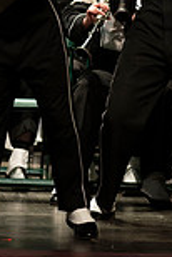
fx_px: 6249
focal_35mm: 874
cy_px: -63
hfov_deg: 1.6
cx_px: 149
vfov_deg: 2.4
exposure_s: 1/500
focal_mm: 300
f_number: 2.8
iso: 3200
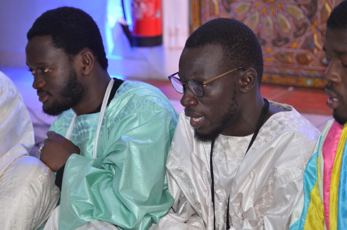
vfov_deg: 13.0
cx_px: 174
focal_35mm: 105
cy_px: 115
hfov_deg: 19.5
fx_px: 1010
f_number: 4
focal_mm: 70
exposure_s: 1/60
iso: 800
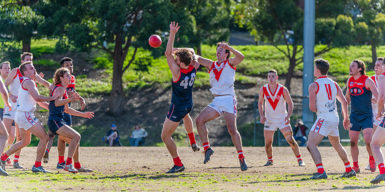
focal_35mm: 290
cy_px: 64
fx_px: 2886
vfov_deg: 3.8
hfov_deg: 7.6
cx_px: 198
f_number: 5.6
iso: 1000
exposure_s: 1/1600
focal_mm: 260
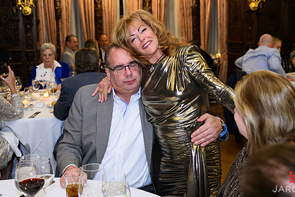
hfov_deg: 41.1
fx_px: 393
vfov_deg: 28.0
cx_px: 138
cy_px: 73
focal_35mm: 48
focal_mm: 33.5
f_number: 3.2
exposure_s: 1/125
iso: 3200
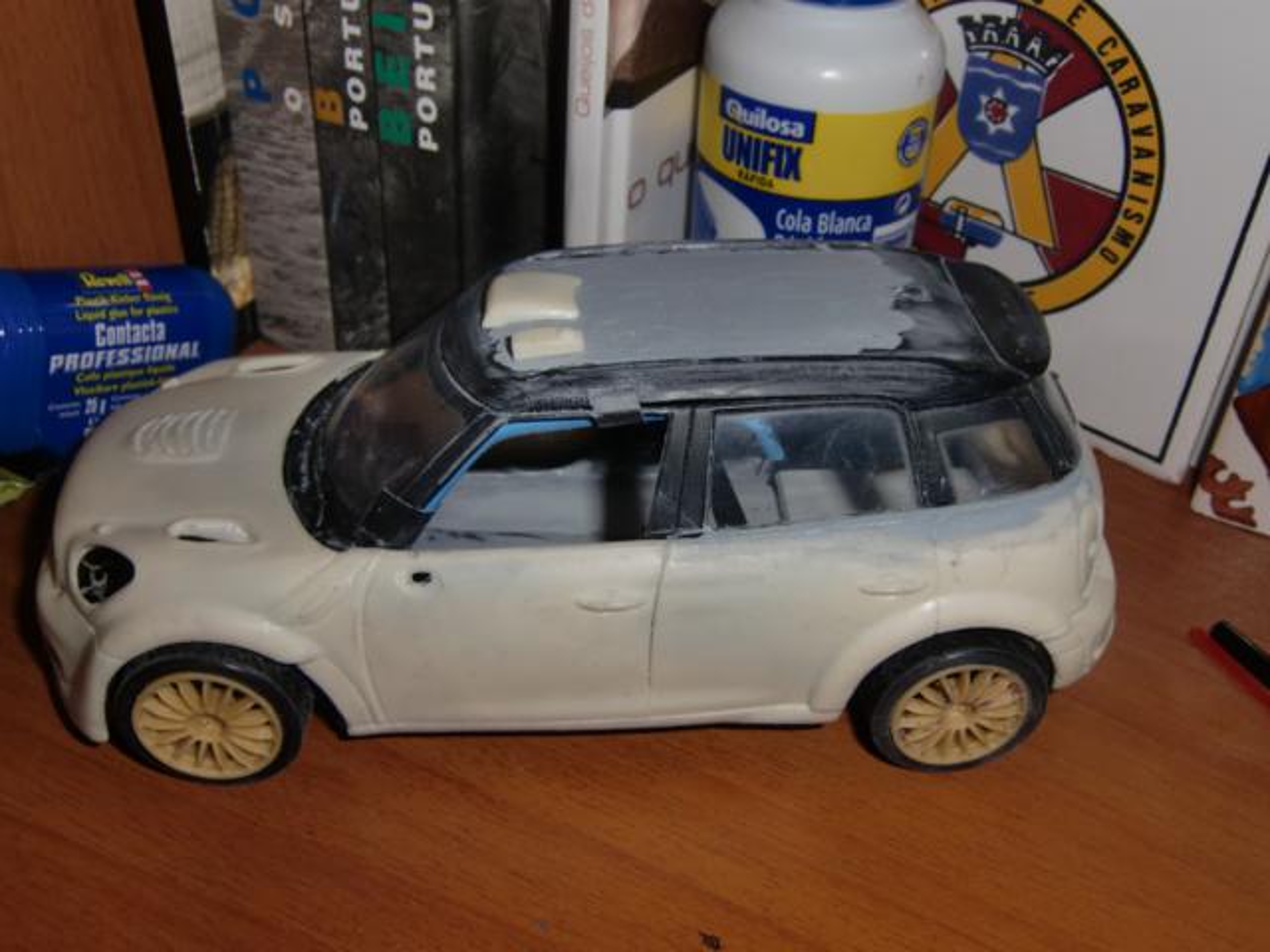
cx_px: 635
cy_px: 476
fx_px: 1247
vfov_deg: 41.8
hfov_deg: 54.0
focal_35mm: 34
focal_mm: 6.1
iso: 64
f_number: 8.4
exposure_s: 1/15
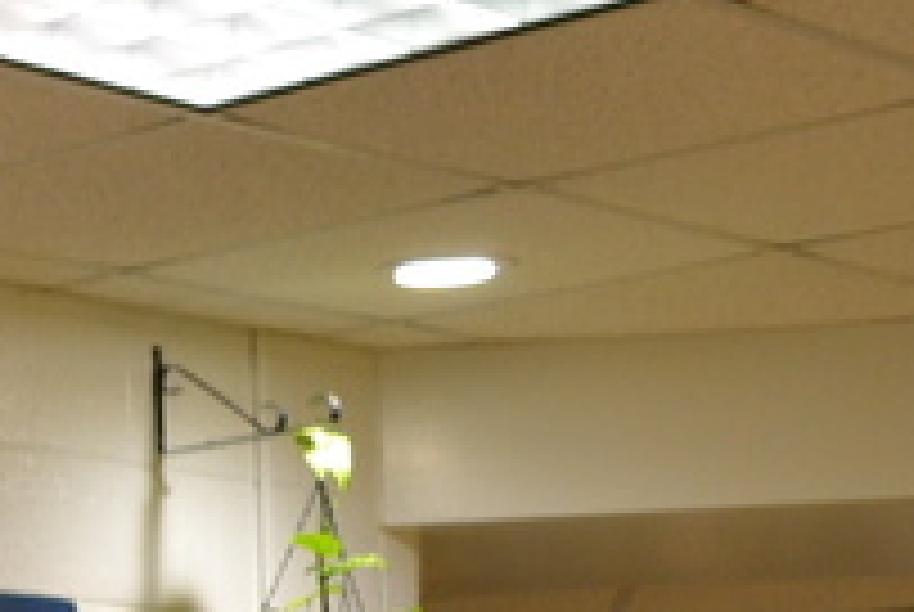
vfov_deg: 8.8
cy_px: 1073
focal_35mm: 151
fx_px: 3839
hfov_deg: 12.0
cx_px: -928
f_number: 3.8
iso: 720
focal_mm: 20
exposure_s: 1/60
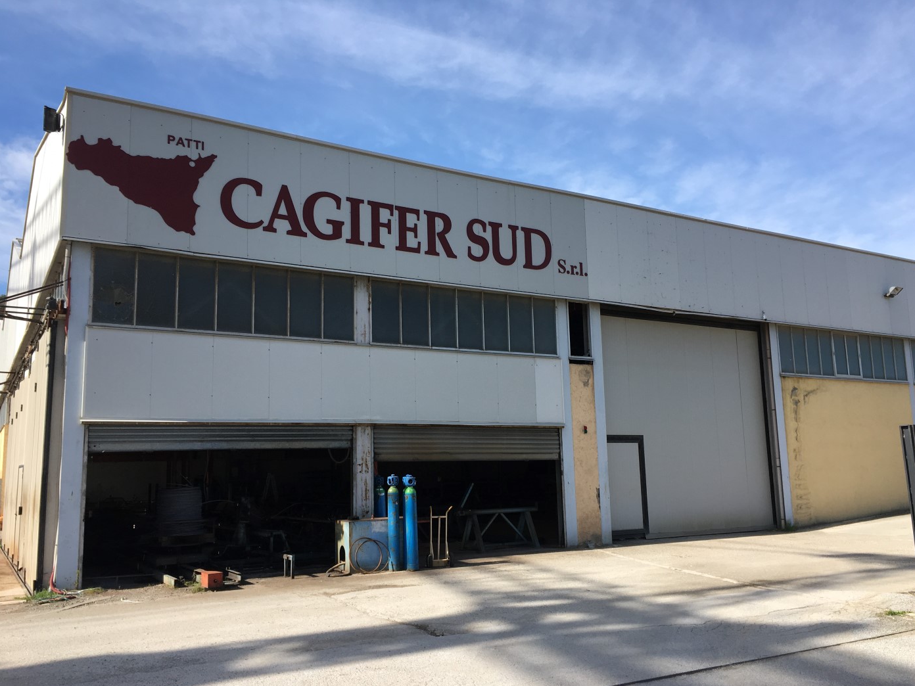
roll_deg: +1.4
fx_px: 793
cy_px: 354
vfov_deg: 46.8
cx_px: 471
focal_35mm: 30
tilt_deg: +8.9
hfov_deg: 60.0
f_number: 2.2
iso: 25
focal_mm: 4.15
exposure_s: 1/1026
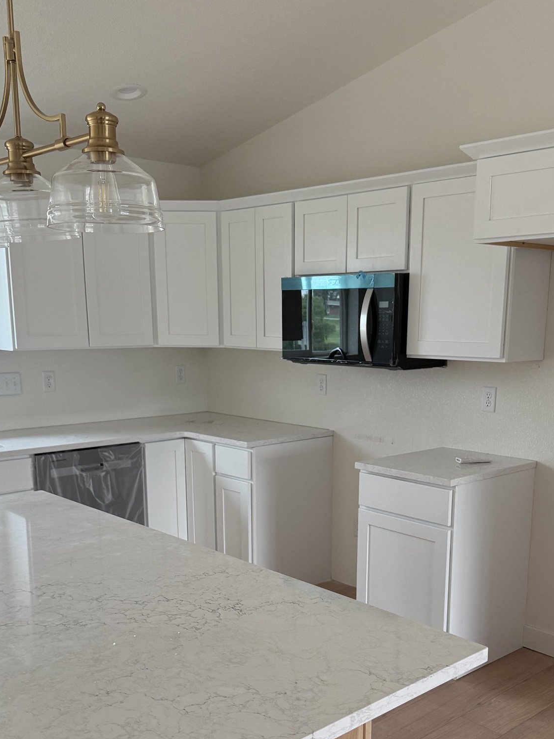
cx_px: 311
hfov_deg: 38.6
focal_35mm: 37
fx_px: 789
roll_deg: -1.7
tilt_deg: -10.8
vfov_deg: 49.4
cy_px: 481
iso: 200
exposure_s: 1/114
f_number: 1.78
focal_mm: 6.76
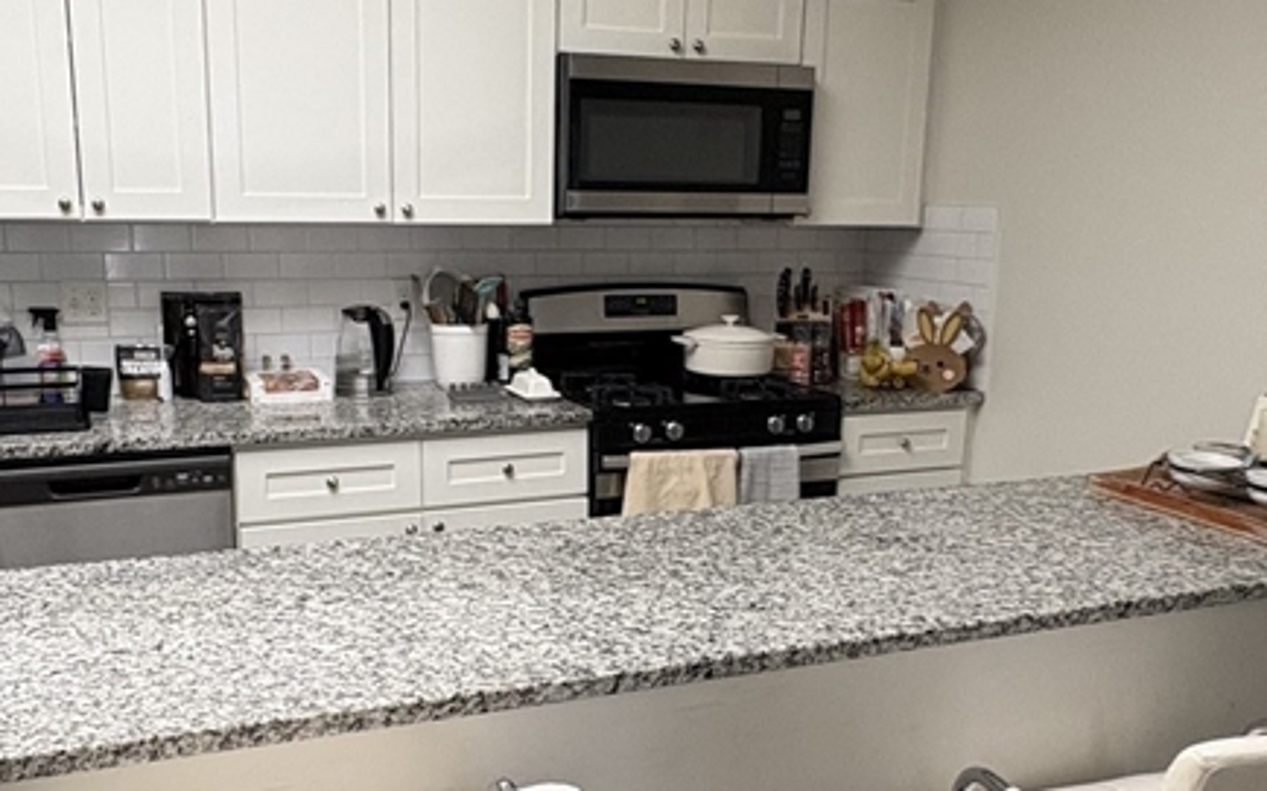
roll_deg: -0.9
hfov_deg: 55.2
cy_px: 449
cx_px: 572
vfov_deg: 36.2
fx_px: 1208
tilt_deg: -11.6
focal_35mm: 35
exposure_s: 1/99
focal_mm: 2.22
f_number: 2.2
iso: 160
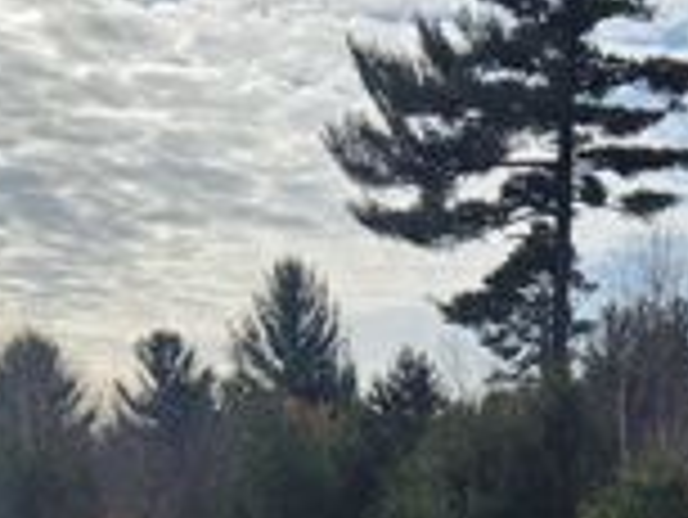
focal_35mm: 75
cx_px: 621
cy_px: 754
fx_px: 1492
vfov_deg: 17.8
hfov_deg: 25.2
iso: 20
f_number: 1.8
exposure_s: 1/2874
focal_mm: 5.4
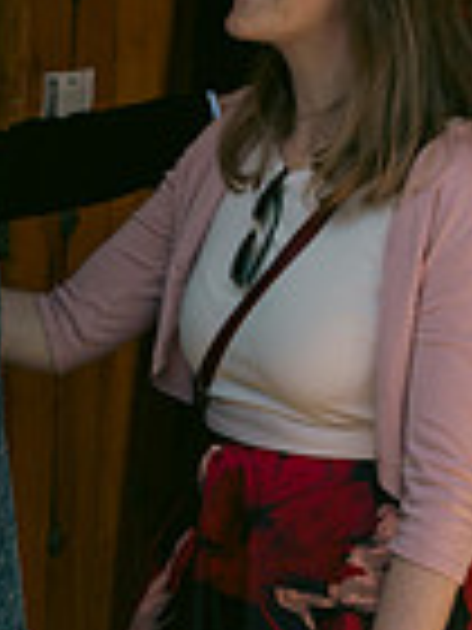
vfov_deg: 14.2
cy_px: 241
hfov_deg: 10.1
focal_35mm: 139
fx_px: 2527
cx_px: -378
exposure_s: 1/800
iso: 100
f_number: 3.5
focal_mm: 35
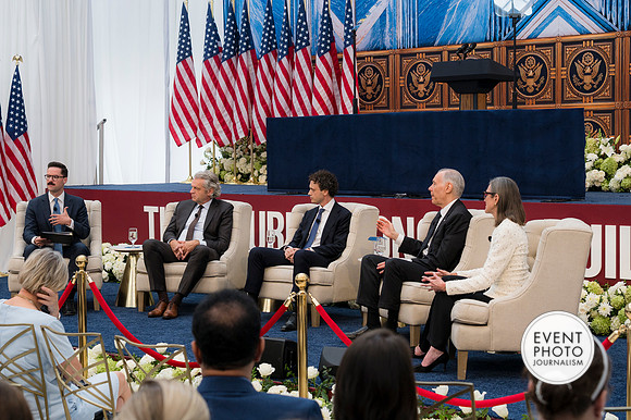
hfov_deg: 31.4
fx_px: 1121
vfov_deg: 21.2
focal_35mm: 64
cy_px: 210
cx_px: 316
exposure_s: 1/160
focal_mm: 43
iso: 180
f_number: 4
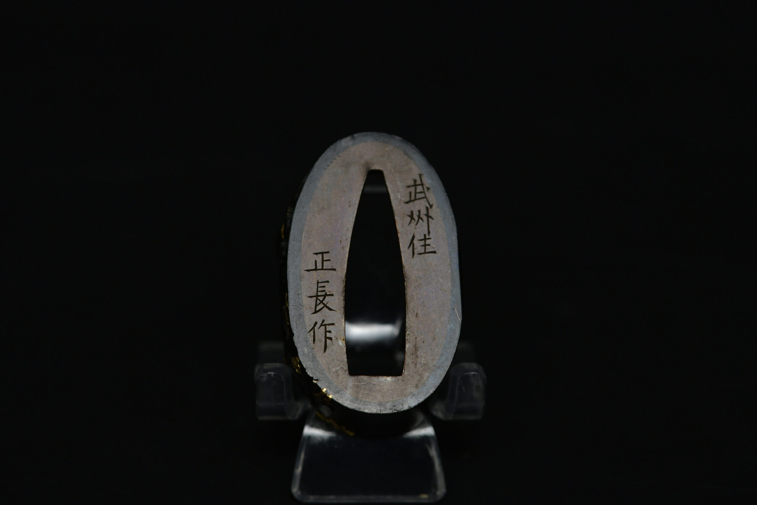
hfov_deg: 19.5
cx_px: 378
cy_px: 252
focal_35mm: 105
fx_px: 2208
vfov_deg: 13.0
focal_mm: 105
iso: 1400
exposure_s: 1/125
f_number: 10
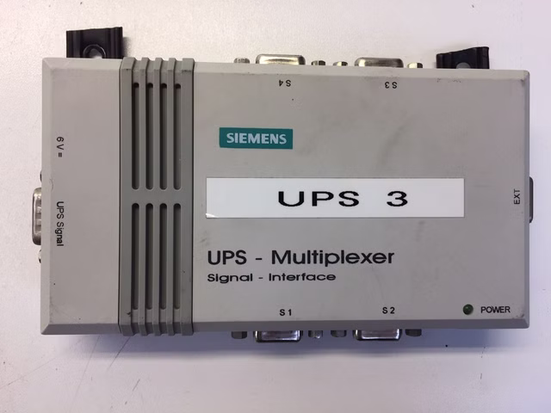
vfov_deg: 48.2
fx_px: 462
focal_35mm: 29
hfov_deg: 61.7
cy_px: 206
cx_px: 276
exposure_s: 1/100
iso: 40
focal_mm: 4.15
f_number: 2.2
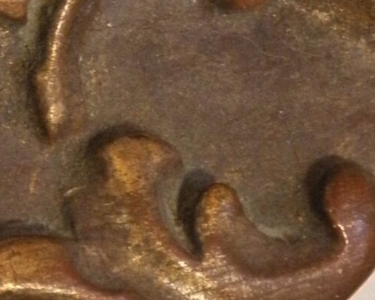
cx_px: 161
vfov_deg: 3.8
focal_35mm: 404
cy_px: -358
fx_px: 4484
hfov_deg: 4.8
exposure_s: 1/30
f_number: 4.4
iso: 200
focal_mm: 14.3
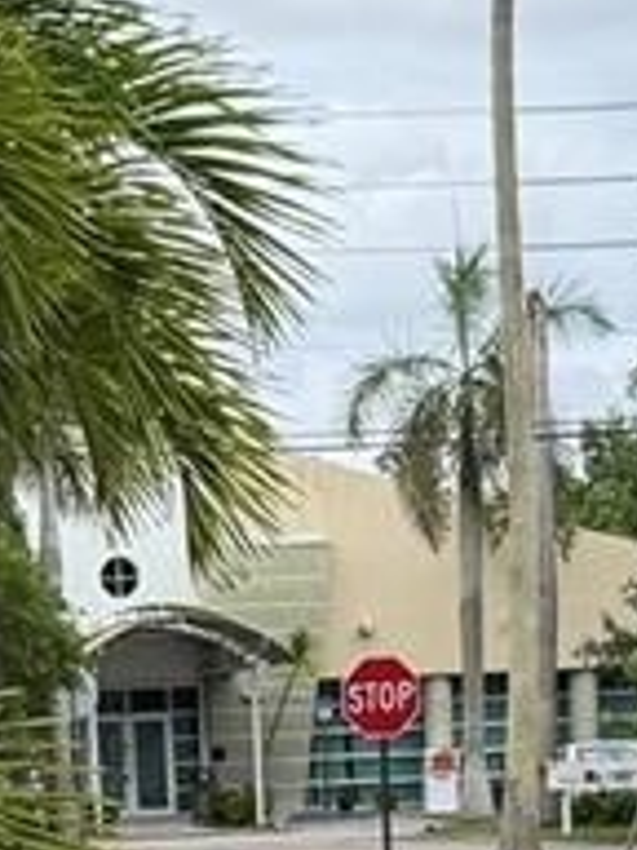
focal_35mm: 150
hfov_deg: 9.9
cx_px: 318
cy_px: 1483
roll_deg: +1.6
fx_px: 3680
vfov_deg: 12.2
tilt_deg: -11.4
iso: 100
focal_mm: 6.76
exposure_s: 1/2611
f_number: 1.78
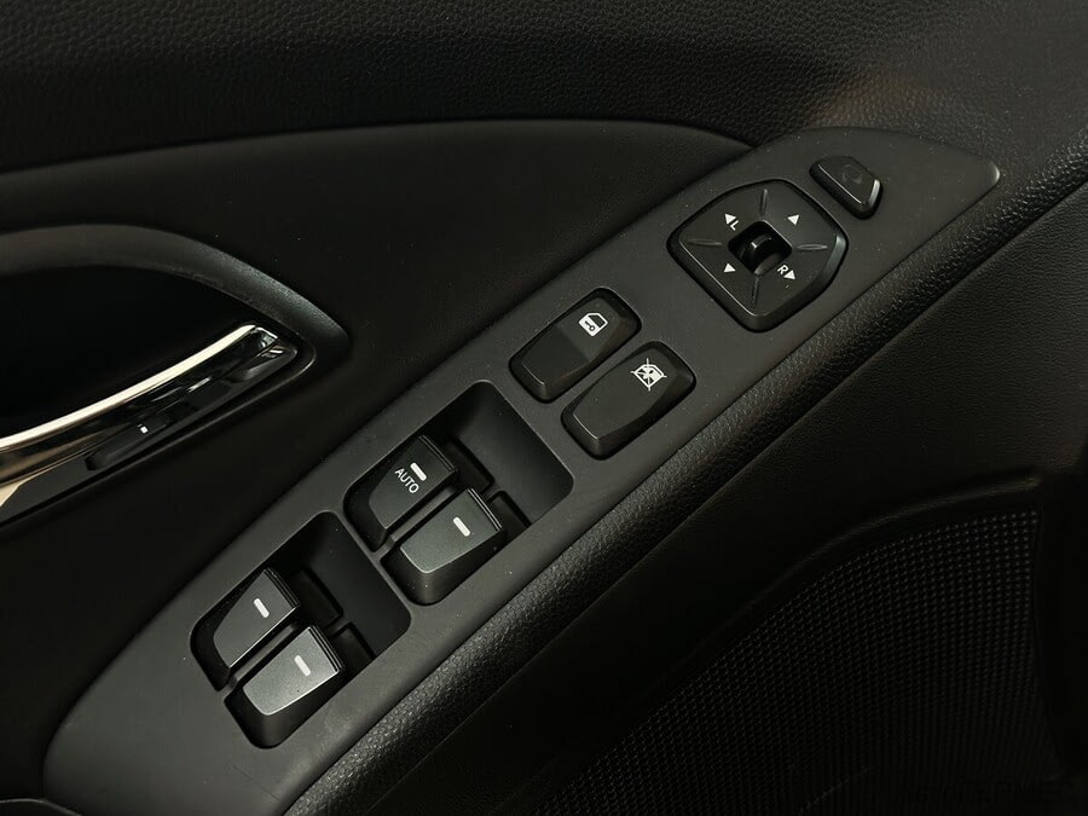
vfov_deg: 30.3
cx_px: 544
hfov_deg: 39.7
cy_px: 408
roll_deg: +0.6
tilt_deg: -27.8
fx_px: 1509
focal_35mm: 48
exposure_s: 1/50
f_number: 1.78
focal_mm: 6.86
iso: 250
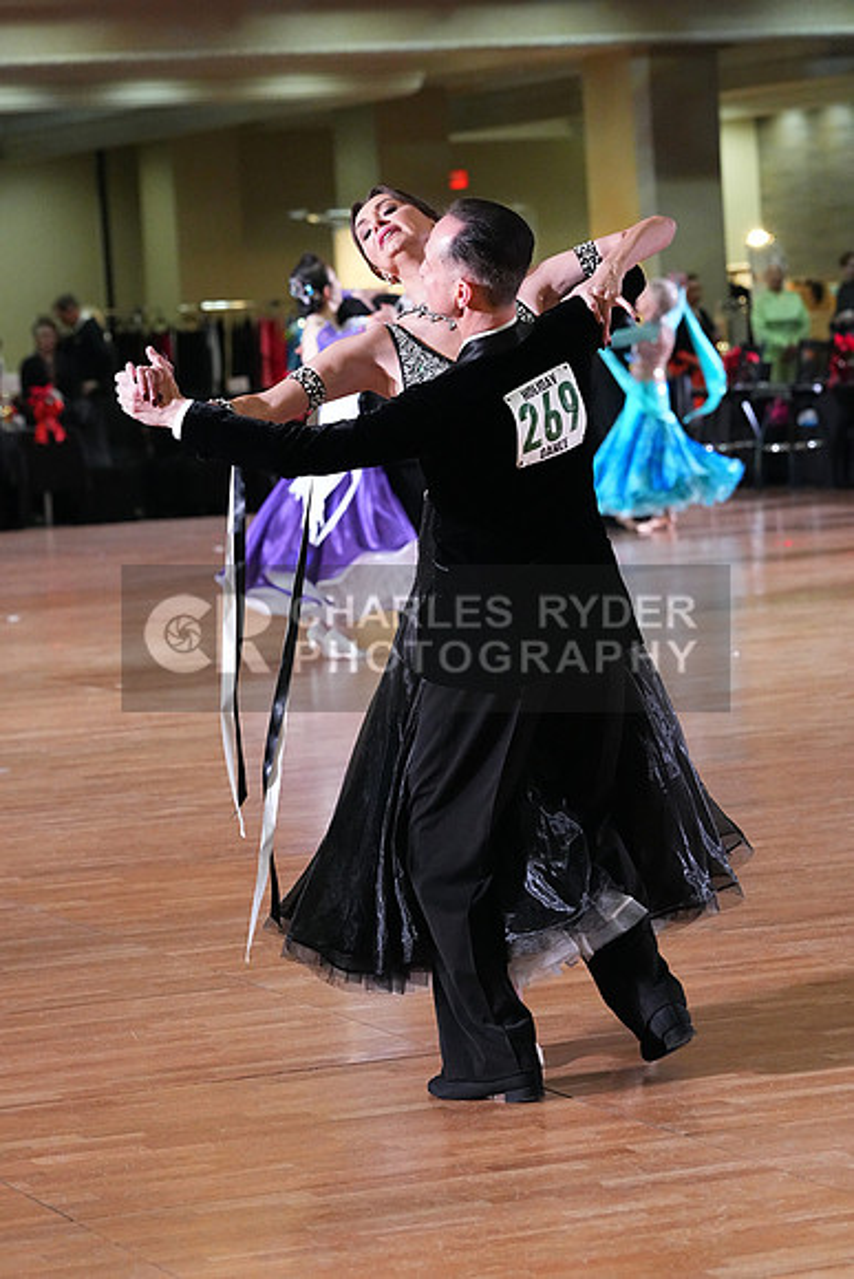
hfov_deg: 10.9
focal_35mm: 126
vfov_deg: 16.3
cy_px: 640
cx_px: 427
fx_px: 4480
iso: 10000
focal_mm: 126
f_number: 5.6
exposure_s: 1/400
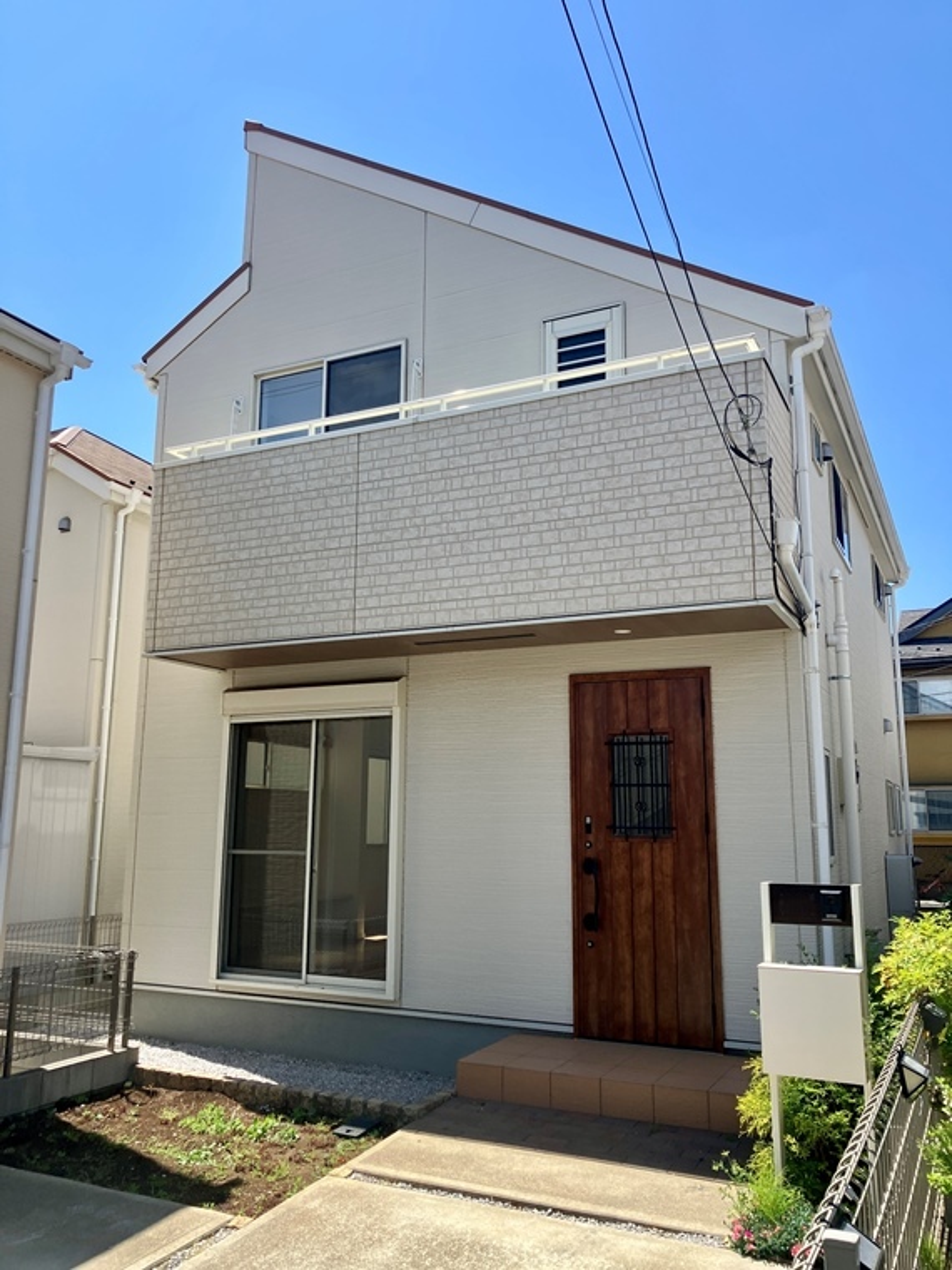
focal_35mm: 28
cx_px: 476
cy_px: 635
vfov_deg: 63.4
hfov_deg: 49.7
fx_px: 1027
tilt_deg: +10.9
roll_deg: +2.0
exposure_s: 1/1517
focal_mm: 3.99
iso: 32
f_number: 1.8
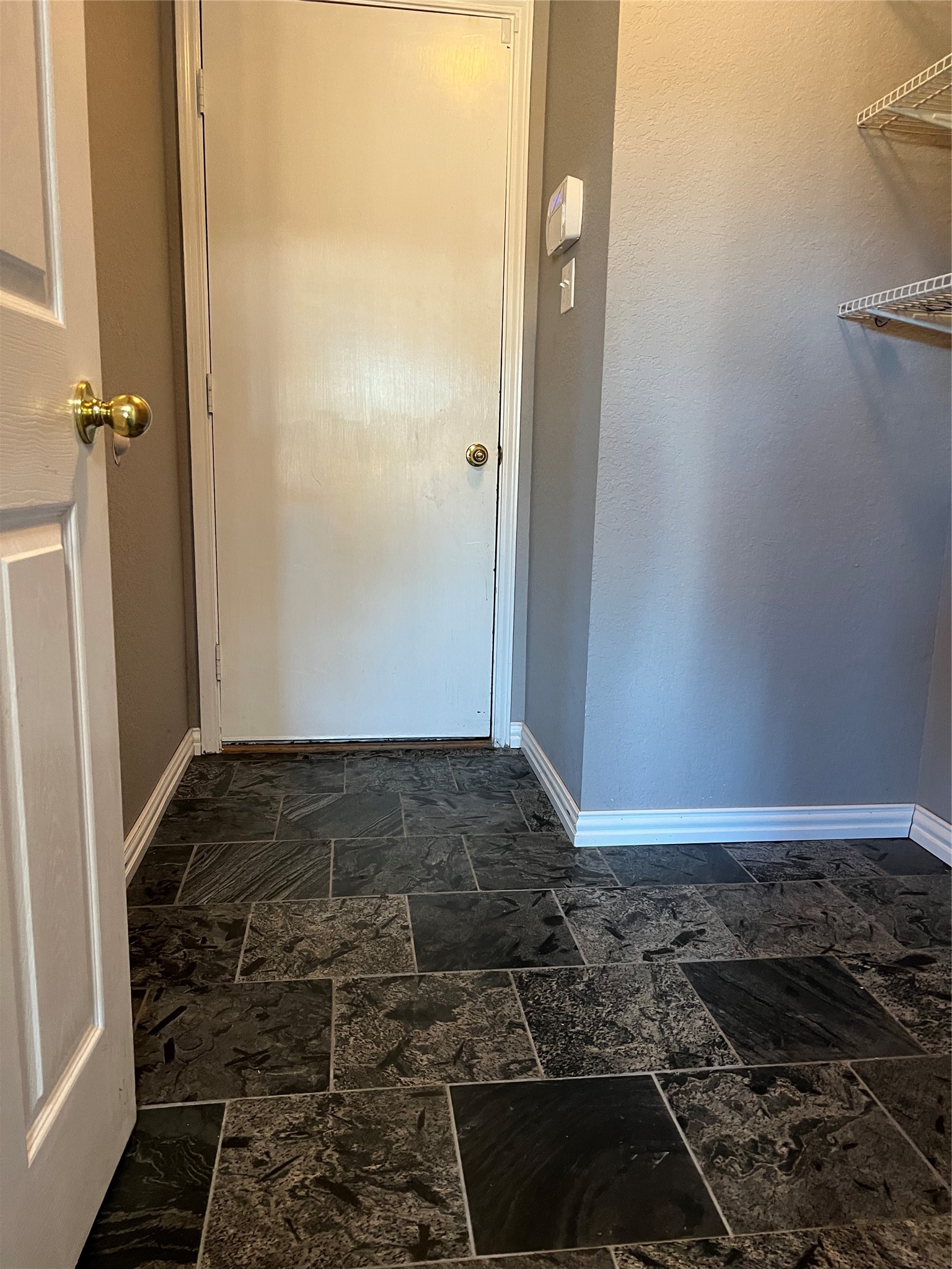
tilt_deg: -10.4
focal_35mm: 26
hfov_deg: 53.1
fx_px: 953
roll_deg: +0.1
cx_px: 476
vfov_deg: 67.3
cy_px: 634
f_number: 1.5
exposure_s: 1/60
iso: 320
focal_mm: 5.7
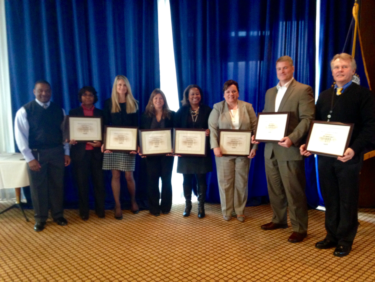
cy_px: 141
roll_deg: +0.9
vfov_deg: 42.9
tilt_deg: -7.6
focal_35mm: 33
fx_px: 357
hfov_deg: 55.4
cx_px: 188
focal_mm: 4.12
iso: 320
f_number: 2.4
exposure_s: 1/17
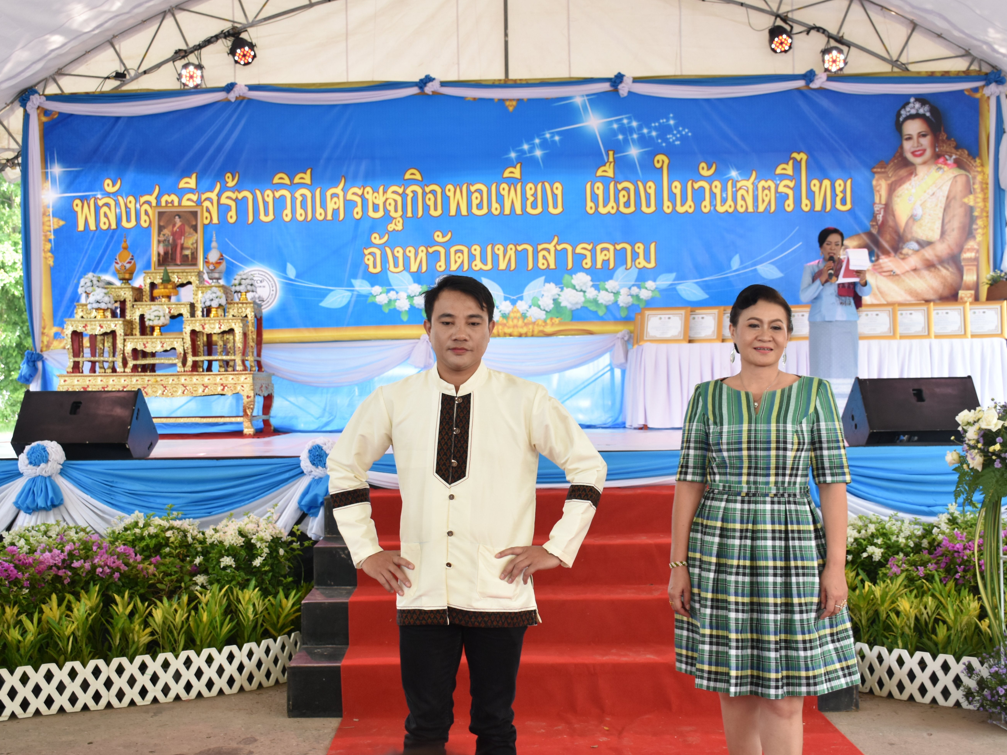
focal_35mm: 43
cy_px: 376
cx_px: 504
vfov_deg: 33.6
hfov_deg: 43.9
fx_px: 1251
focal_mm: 26
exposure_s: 1/125
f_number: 5.6
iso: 400
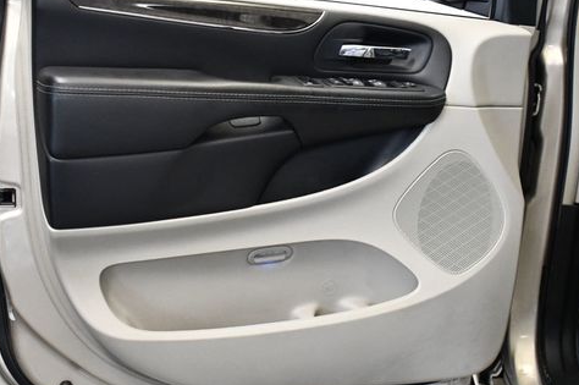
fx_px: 803
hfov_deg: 39.6
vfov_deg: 26.9
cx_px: 265
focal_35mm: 50
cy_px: 188
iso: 3200
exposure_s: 1/125
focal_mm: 25
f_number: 4
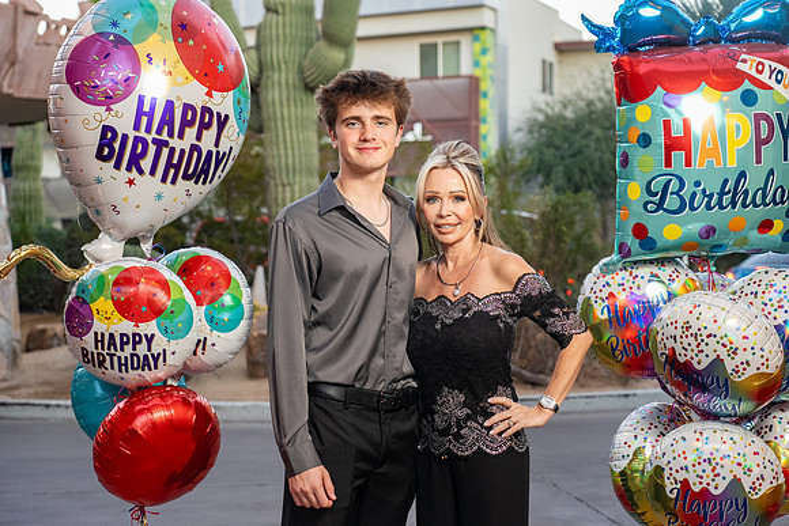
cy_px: 263
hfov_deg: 33.9
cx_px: 394
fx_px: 1293
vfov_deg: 23.0
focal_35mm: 59
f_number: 4
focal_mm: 59
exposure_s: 1/80
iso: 800
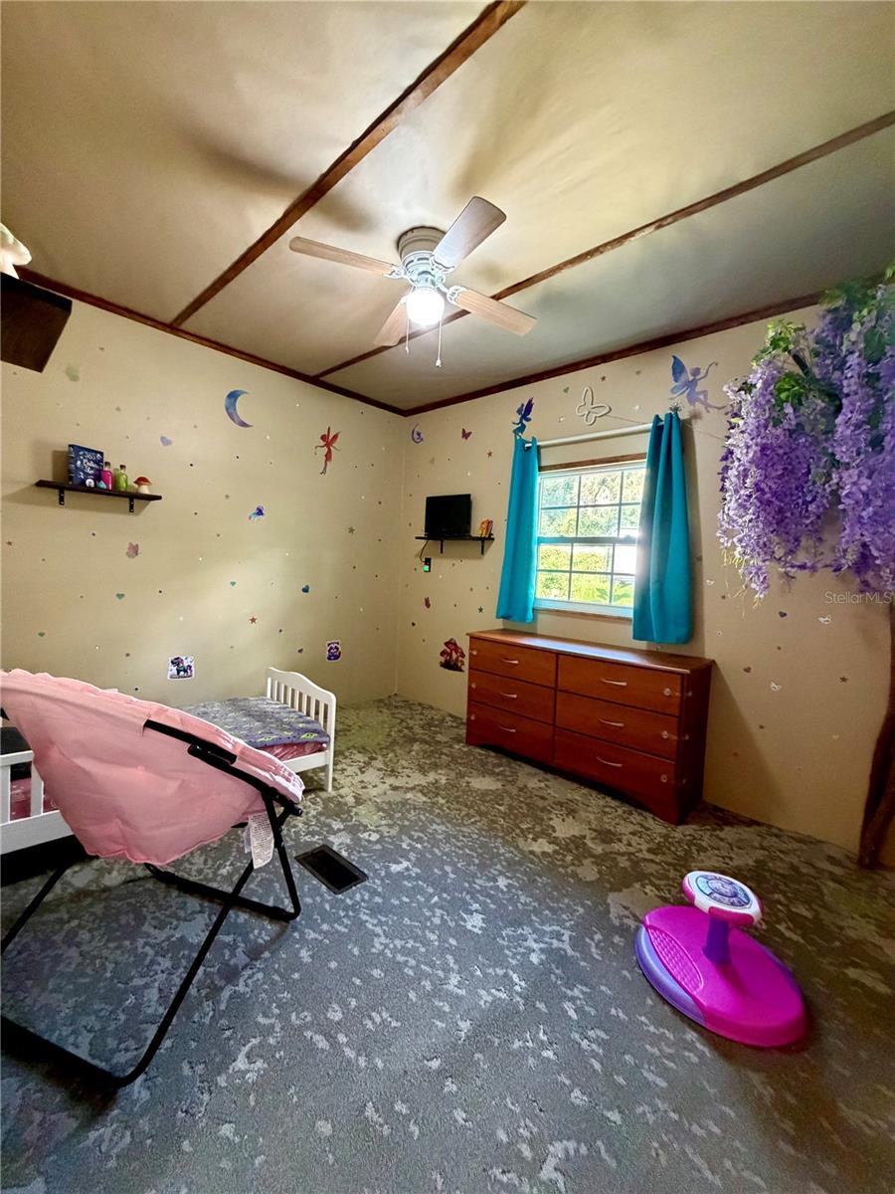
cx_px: 448
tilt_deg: -0.8
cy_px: 597
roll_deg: -2.9
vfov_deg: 102.1
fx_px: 483
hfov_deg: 85.7
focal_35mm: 14
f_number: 2.2
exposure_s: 1/60
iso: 800
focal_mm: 2.22
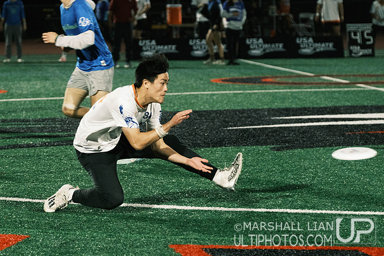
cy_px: 146
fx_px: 1947
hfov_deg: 11.3
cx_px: 134
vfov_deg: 7.5
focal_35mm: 182
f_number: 2.8
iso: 5000
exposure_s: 1/640
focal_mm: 80.4
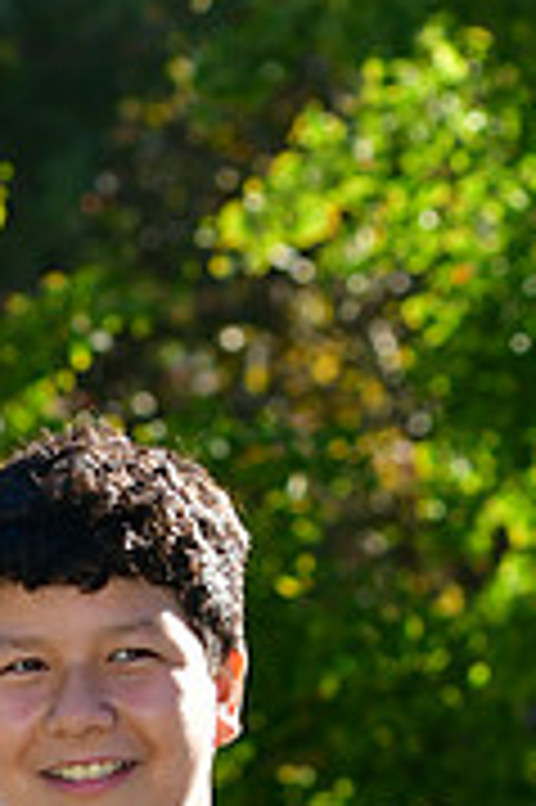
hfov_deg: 3.6
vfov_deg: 5.4
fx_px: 8502
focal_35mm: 380
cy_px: 1085
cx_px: -2
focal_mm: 78
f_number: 4.5
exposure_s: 1/1000
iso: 400
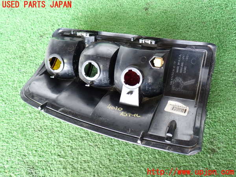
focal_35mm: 32
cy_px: 88
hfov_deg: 56.8
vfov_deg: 44.2
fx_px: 218
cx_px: 118
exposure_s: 1/30
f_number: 2.4
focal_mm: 5.79
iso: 200
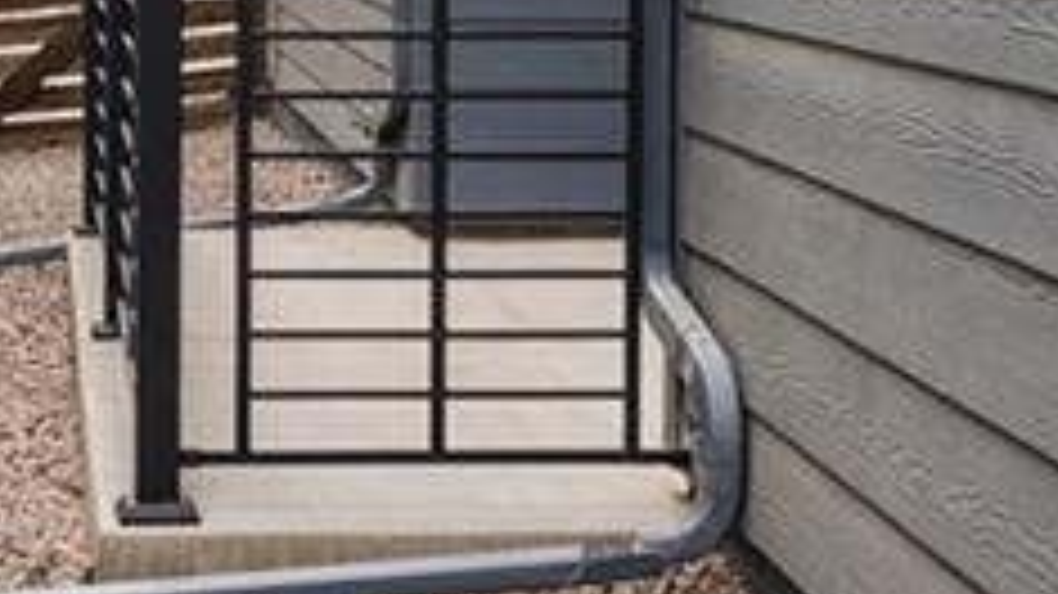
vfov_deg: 10.4
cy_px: -171
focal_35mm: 114
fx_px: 3197
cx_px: 68
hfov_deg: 18.4
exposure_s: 1/80
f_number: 8
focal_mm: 16
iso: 200
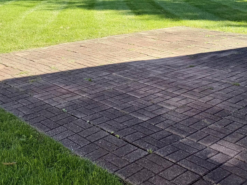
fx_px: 357
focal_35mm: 50
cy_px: 20
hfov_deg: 37.7
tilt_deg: -7.0
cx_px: 80
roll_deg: +0.9
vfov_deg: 28.1
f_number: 1.78
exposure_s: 1/1437
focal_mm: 6.76
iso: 80
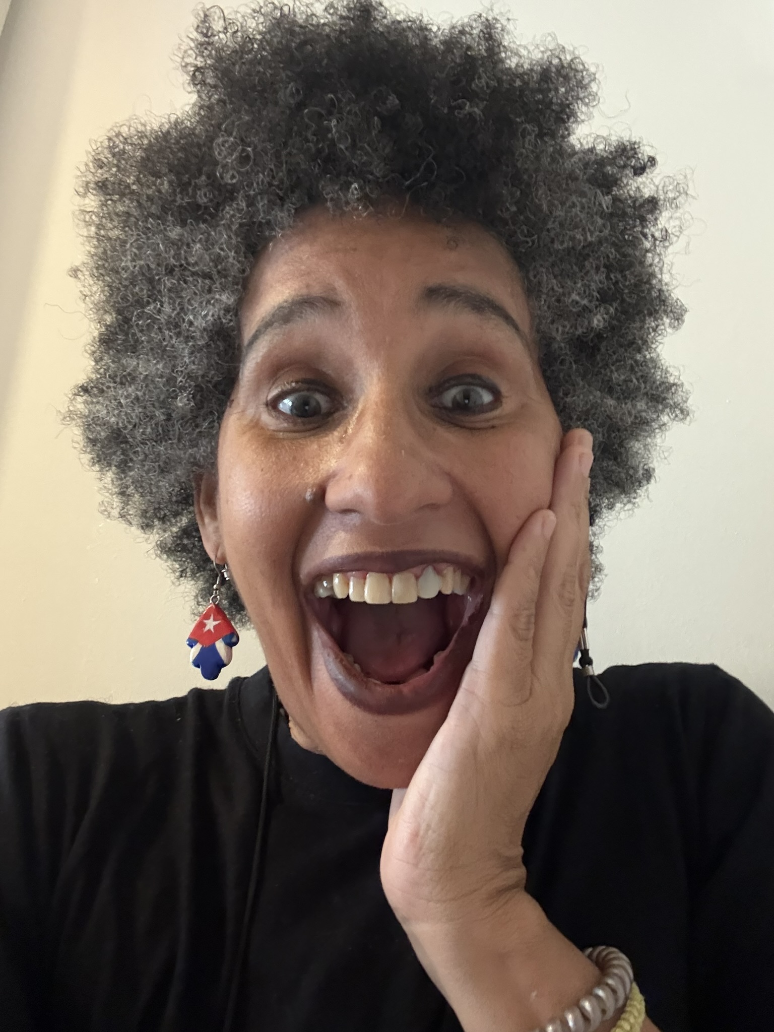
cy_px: 516
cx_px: 387
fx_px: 894
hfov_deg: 46.8
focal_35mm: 30
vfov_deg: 60.0
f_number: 1.9
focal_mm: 2.69
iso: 640
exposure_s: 1/27
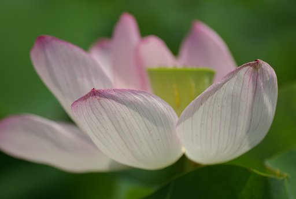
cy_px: 100
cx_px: 148
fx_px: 2223
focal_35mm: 270
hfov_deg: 7.6
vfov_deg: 5.1
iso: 200
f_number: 3.5
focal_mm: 180
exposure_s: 1/4000
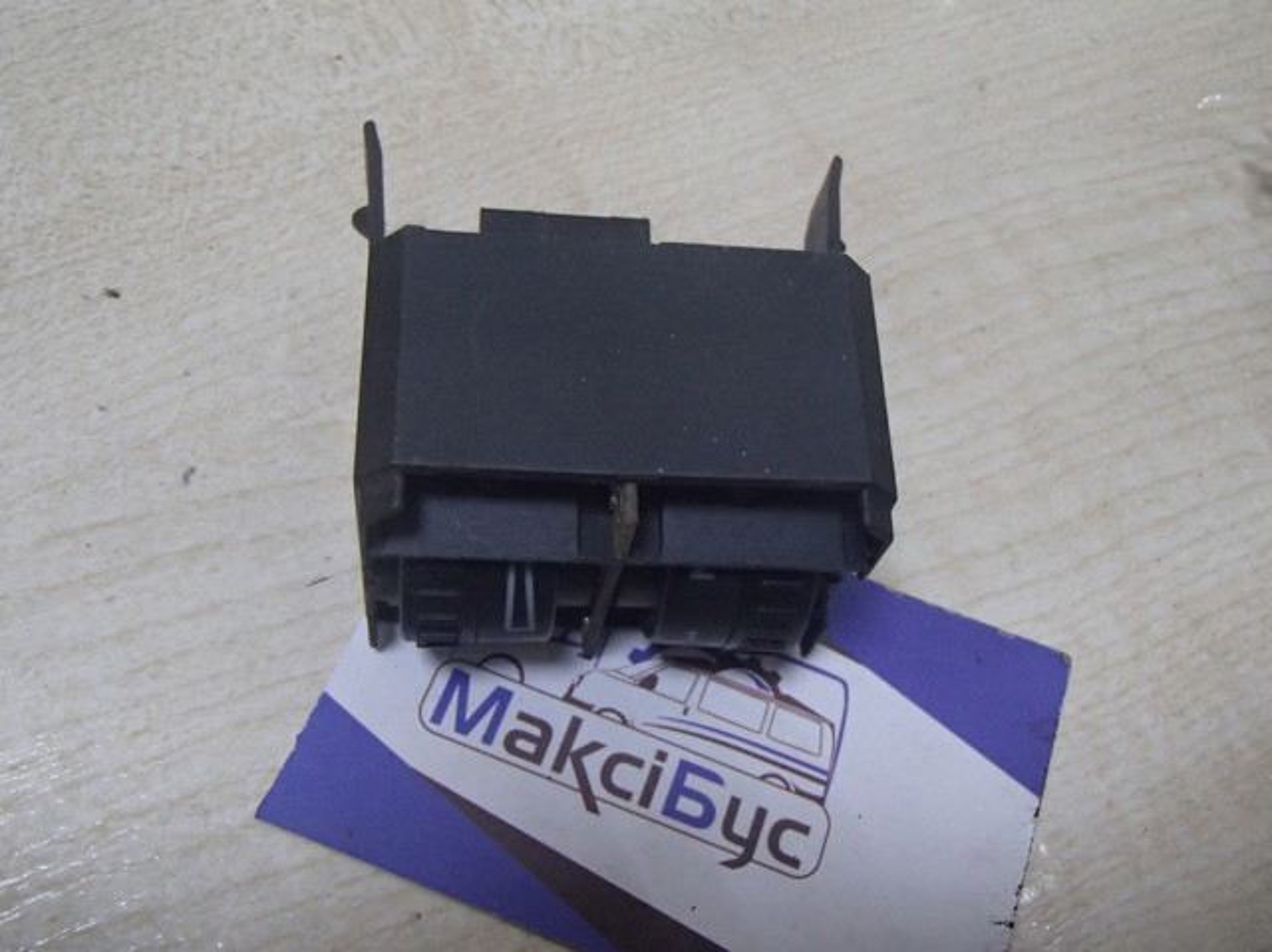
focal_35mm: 37
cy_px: 476
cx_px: 636
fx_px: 1359
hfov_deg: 50.2
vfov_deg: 38.6
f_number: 4.7
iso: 800
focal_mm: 6.64
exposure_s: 1/60
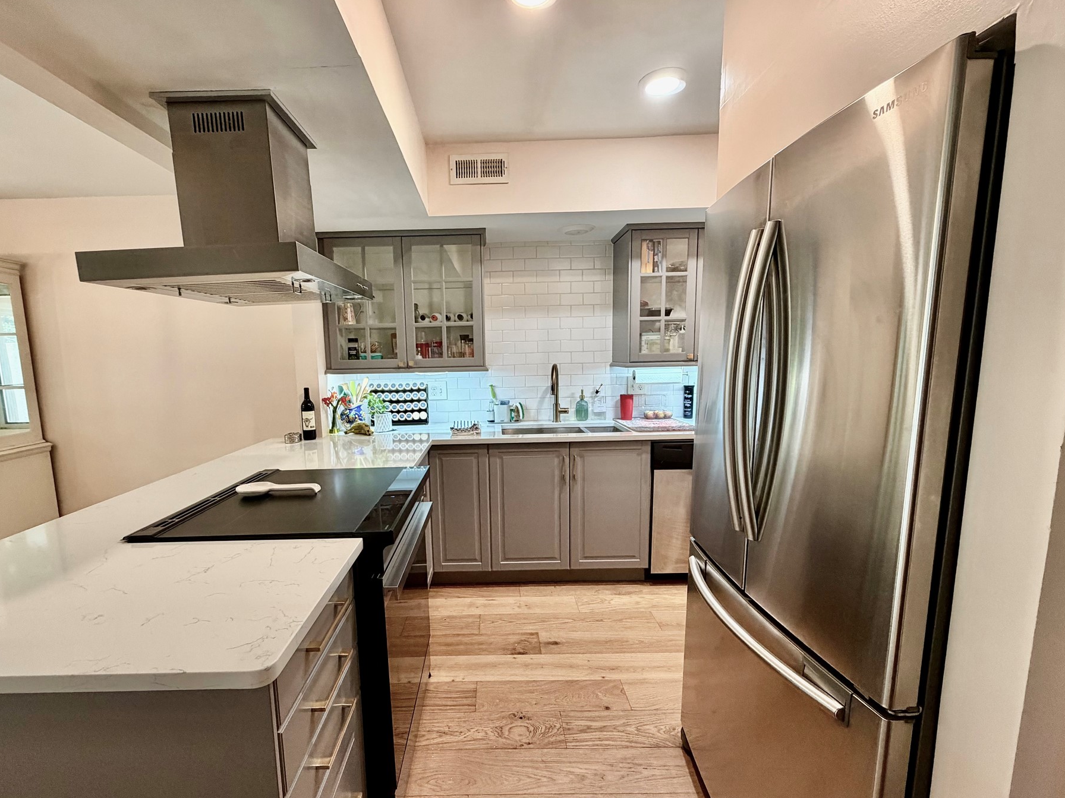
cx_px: 491
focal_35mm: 16
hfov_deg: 94.3
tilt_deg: -8.0
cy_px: 420
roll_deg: +1.6
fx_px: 492
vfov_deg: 78.0
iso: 320
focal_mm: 2.22
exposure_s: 1/60
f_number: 2.2
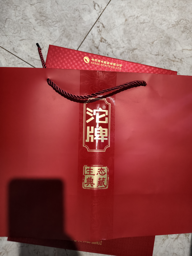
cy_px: 128
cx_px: 96
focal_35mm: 23
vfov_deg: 73.9
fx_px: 170
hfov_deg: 58.9
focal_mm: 5.56
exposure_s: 1/33.3
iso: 1440
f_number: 1.88
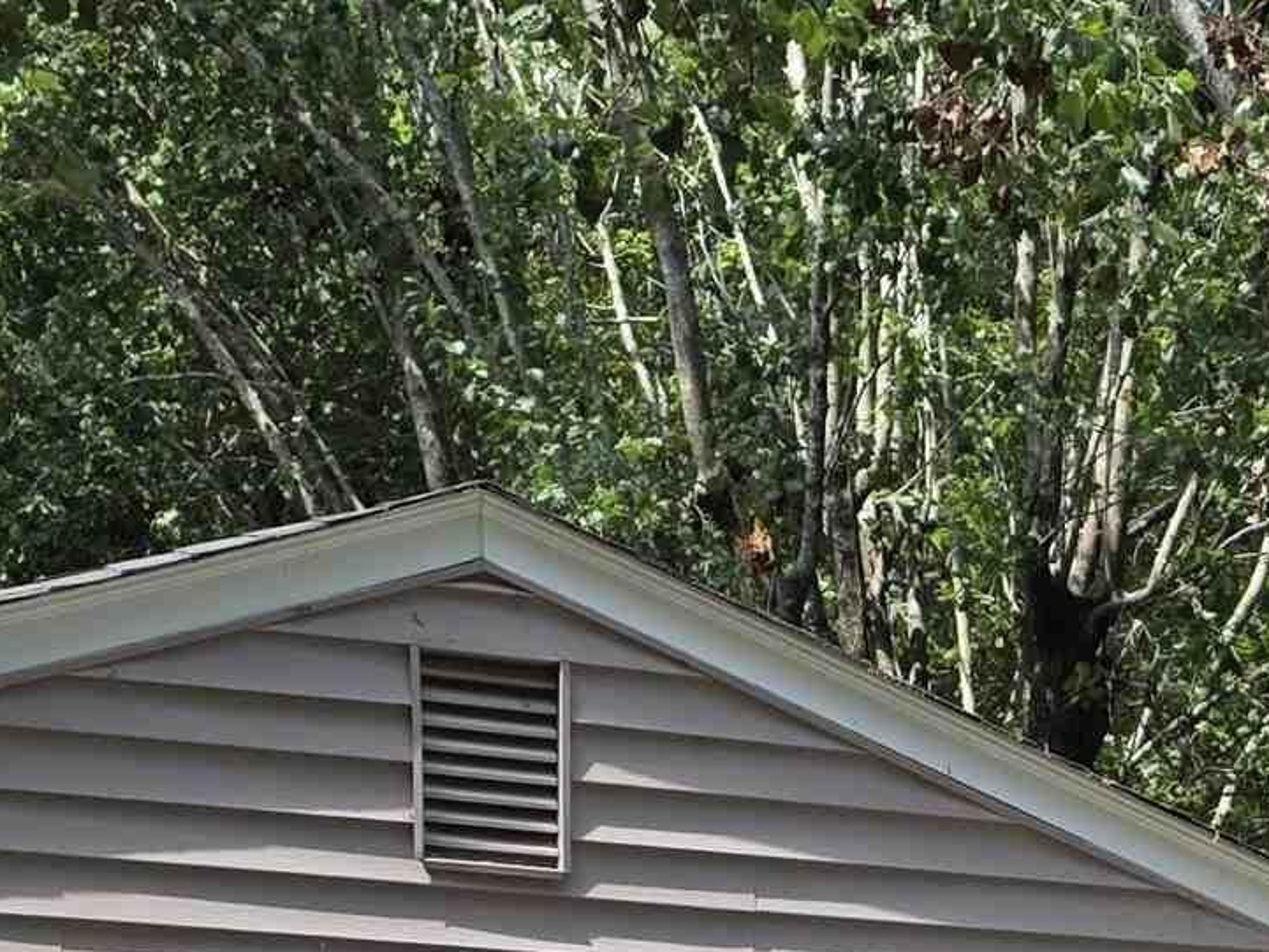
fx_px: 3593
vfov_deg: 13.7
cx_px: 1431
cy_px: 1647
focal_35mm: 98
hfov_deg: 19.1
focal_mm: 6.3
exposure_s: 1/1650
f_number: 1.7
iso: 80
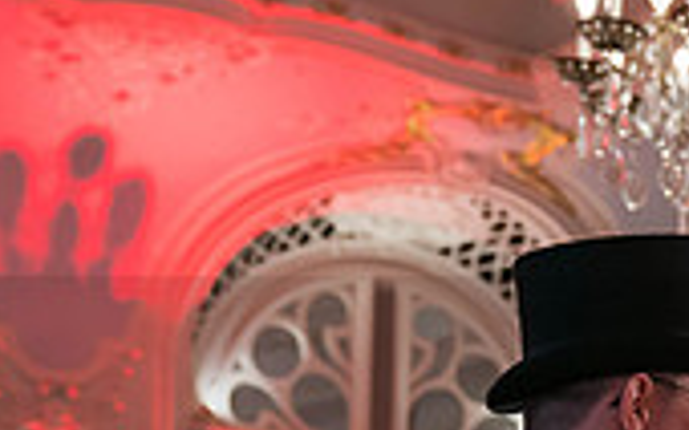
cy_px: 667
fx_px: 2552
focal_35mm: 136
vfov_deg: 9.3
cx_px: 1127
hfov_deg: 14.1
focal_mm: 39
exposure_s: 1/80
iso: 1600
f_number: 3.2
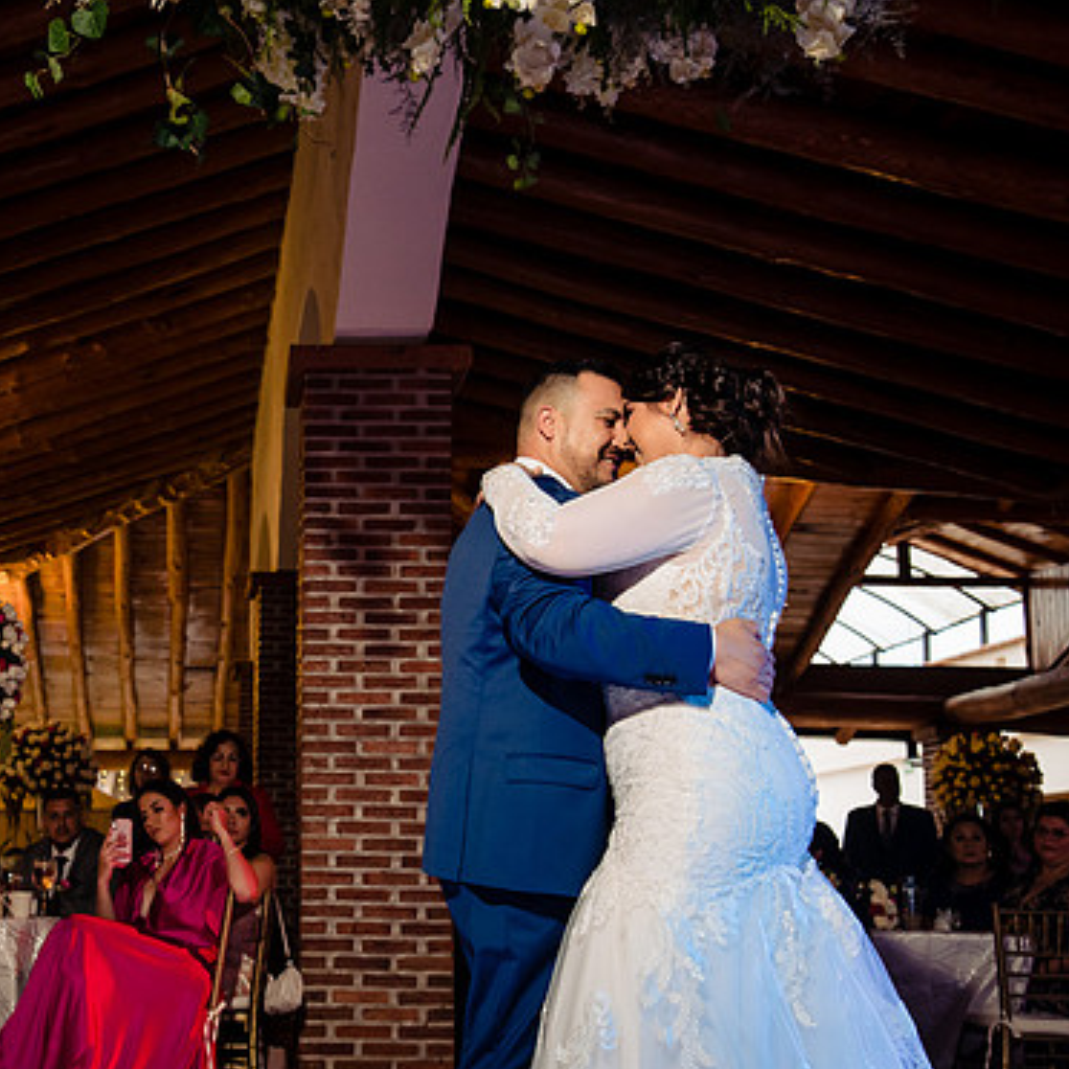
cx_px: 296
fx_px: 1852
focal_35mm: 53
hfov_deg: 31.7
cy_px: 547
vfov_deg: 32.2
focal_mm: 40
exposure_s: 1/100
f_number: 6.3
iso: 2000
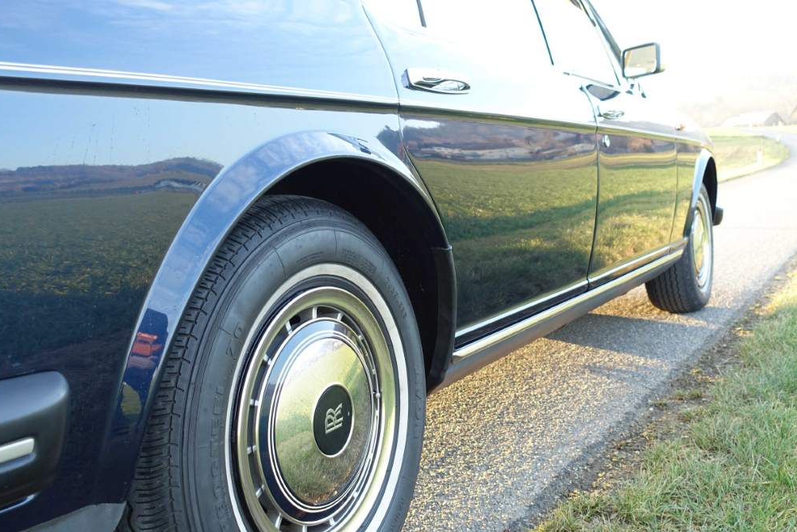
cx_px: 435
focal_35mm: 39
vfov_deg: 34.2
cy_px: 254
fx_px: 864
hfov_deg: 49.5
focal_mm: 12.48
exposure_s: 1/50
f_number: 2.8
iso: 125
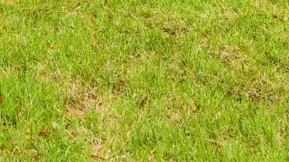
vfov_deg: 10.7
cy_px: -212
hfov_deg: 16.5
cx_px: -290
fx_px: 752
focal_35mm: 98
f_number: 11
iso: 400
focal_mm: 15.5
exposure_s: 1/320
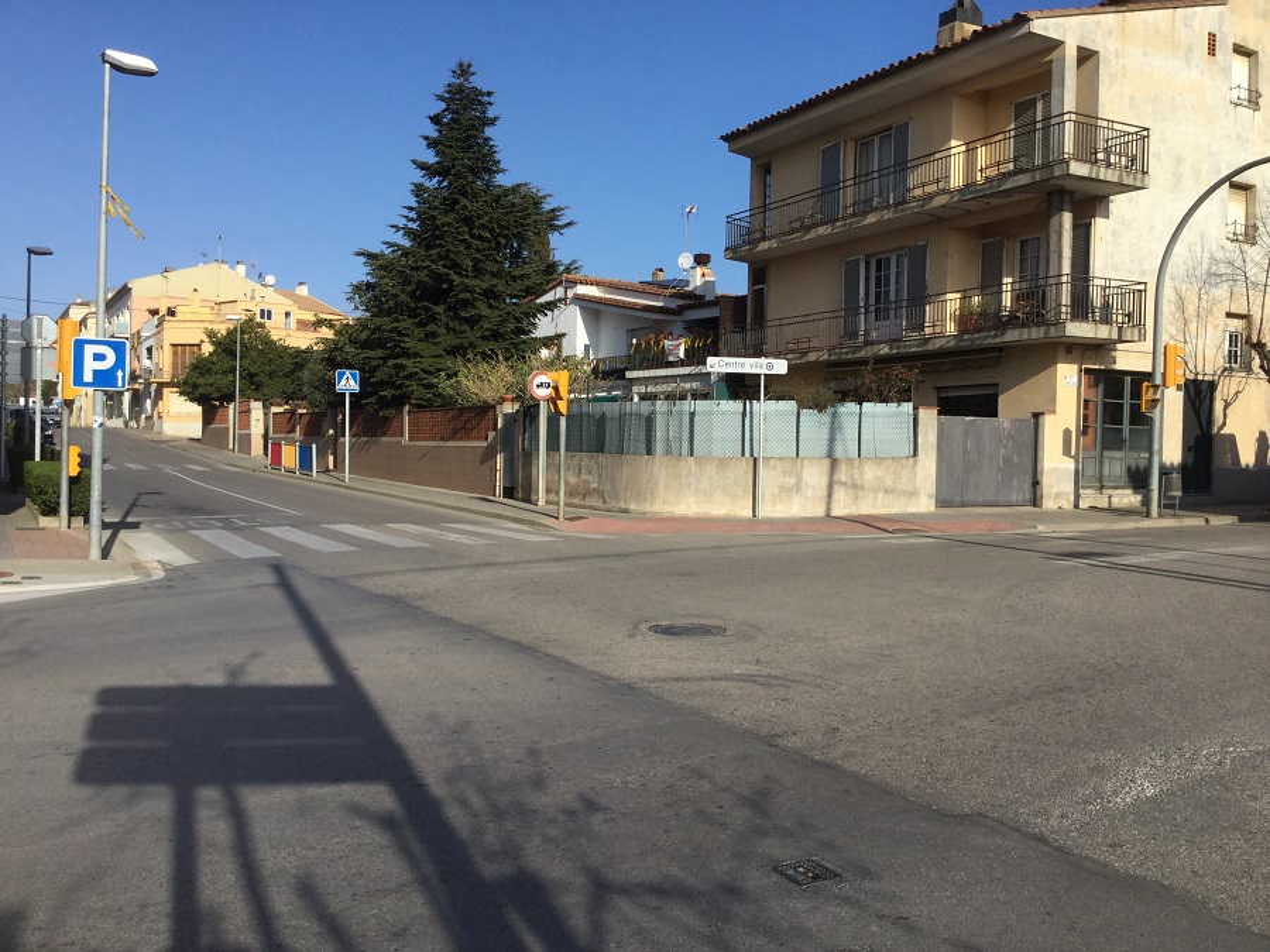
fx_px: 1137
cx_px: 635
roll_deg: -1.5
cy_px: 476
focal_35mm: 31
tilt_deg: -4.0
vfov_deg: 45.4
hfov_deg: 58.4
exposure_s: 1/1597
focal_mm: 3.3
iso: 25
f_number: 2.4
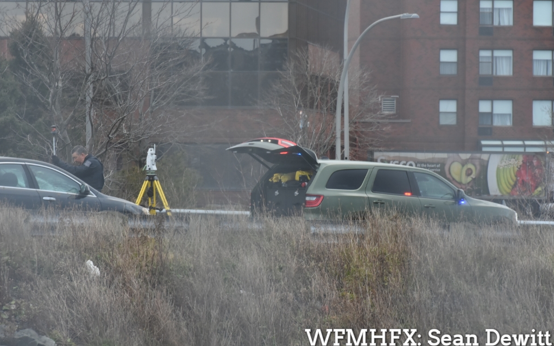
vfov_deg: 4.3
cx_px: 277
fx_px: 4634
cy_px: 167
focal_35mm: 307
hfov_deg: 6.8
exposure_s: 1/60.2
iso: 1000
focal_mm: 200
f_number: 8
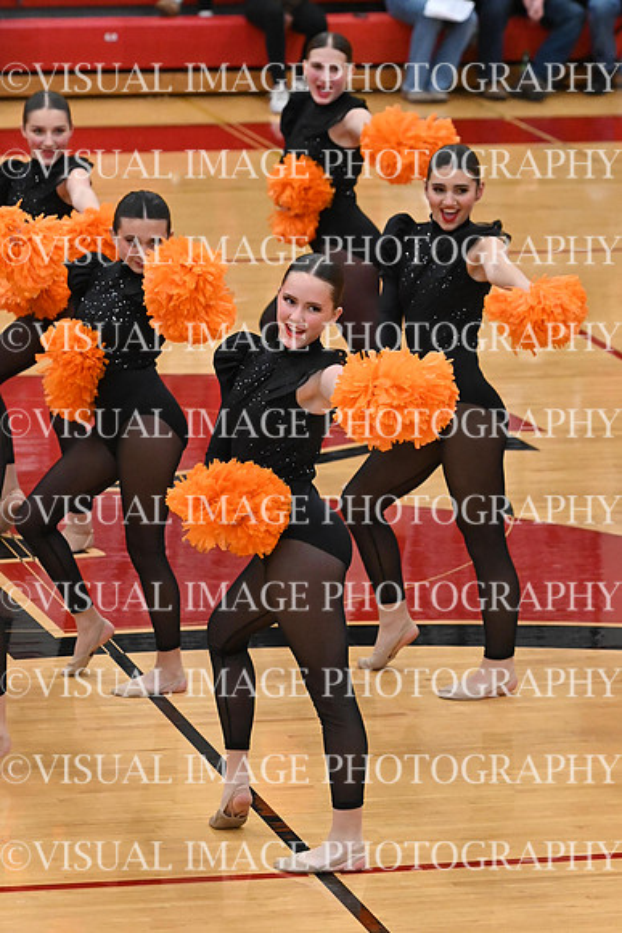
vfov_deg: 10.2
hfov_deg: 6.8
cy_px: 466
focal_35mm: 202
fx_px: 5232
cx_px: 311
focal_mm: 135
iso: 8000
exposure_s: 1/400
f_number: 4
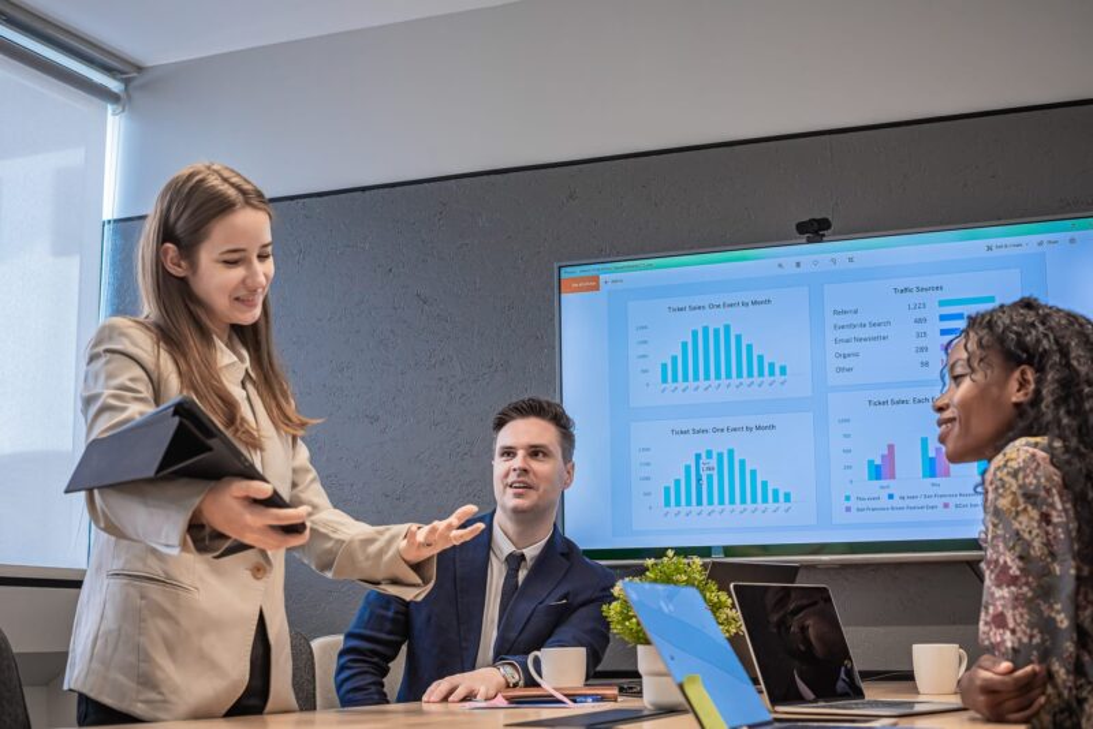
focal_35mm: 50
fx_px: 1519
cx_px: 546
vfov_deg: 27.0
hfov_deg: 39.6
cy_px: 364
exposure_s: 1/100
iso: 640
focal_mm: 50
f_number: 5
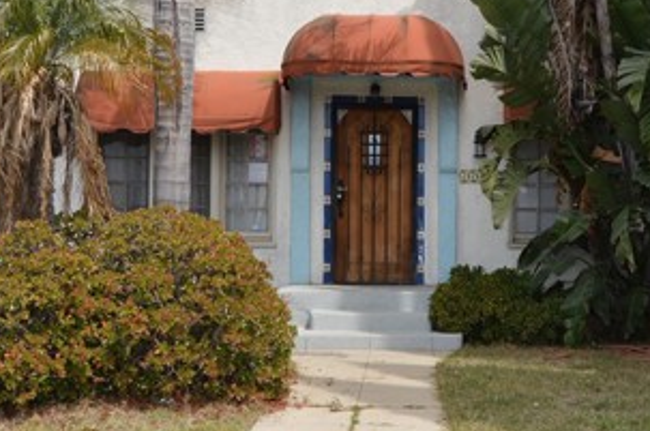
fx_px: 1028
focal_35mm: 57
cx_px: 450
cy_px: 237
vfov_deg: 23.7
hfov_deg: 34.7
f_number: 7.1
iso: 100
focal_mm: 18
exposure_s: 1/200
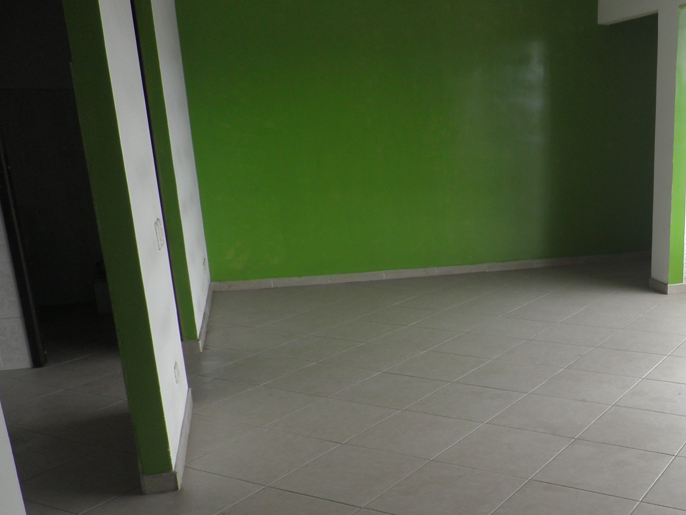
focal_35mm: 40
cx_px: 560
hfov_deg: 44.3
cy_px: 349
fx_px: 793
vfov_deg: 35.6
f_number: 3.3
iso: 64
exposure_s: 1/80
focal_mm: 4.3
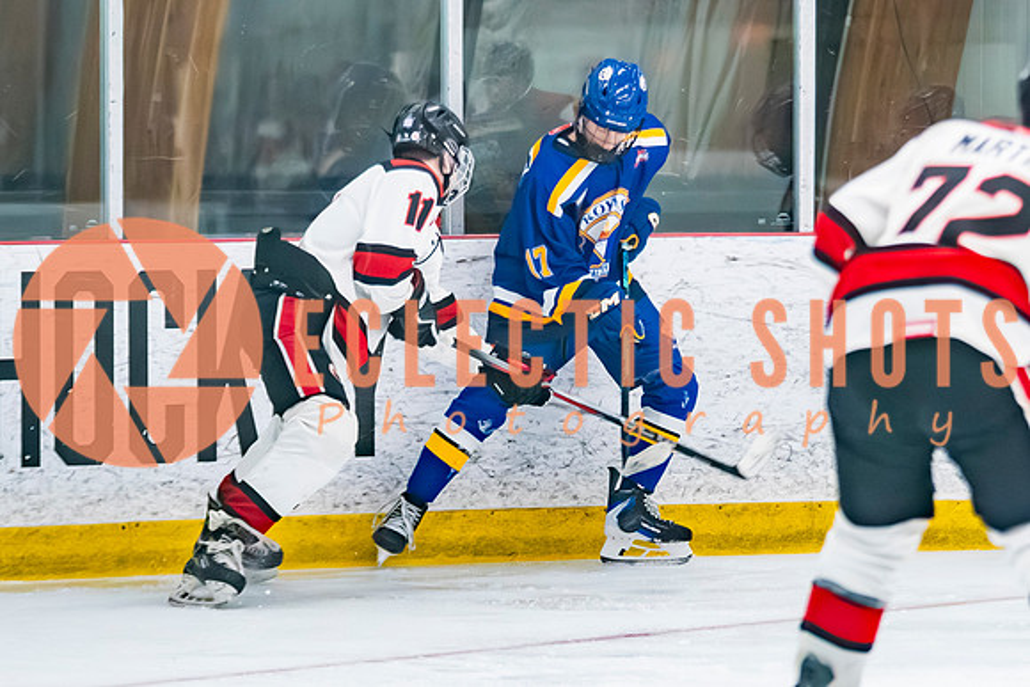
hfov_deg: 7.0
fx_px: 8361
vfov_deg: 4.7
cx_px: 607
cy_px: 326
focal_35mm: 292
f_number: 2.8
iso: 3200
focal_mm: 140
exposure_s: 1/640
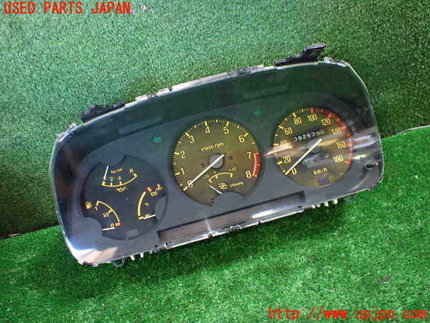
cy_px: 162
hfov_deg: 60.0
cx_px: 215
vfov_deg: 46.8
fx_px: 373
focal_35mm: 30
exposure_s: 1/80
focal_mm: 5.4
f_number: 2.3
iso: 800
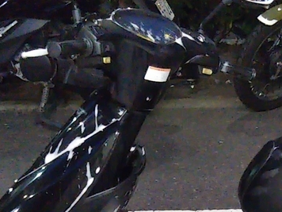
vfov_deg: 14.2
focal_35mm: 101
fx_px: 823
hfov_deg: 19.2
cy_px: 262
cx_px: 239
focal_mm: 4
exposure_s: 1/23
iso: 836
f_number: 2.2
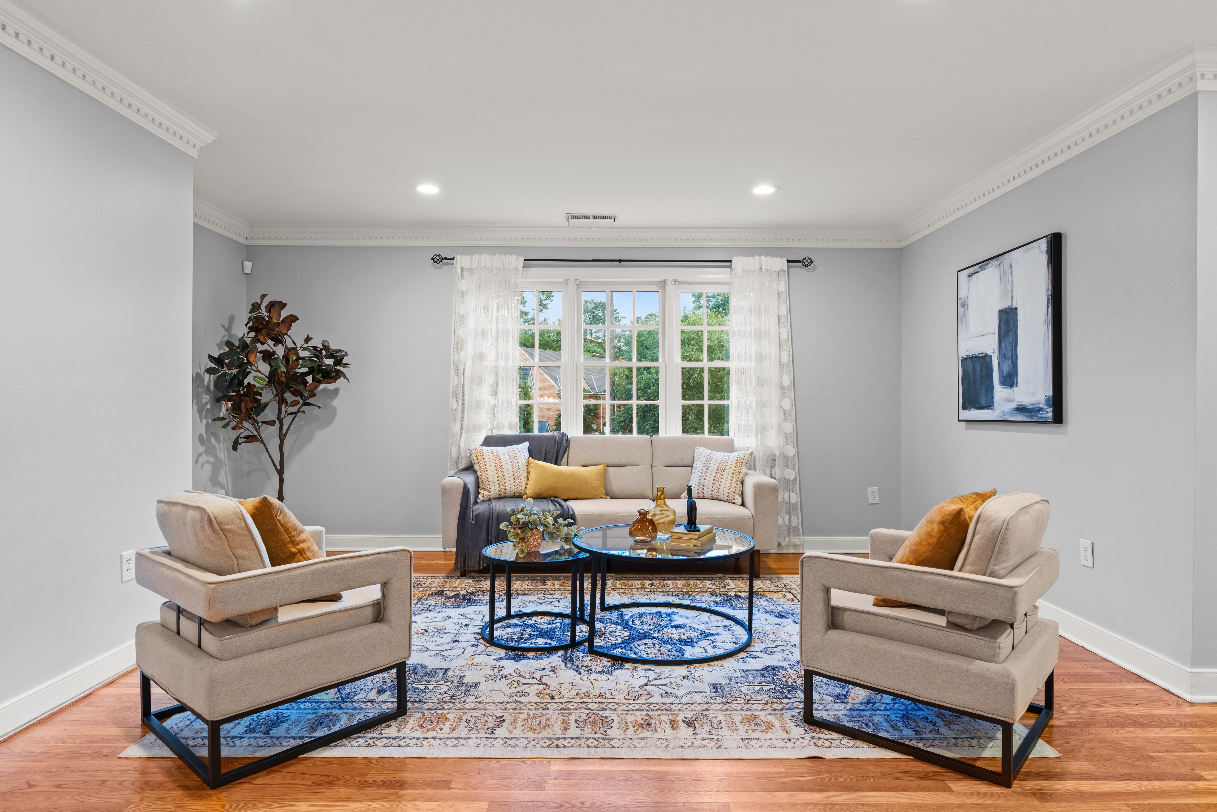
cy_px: 406
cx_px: 608
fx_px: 710
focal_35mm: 21
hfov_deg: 81.2
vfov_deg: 59.5
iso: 400
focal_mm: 21
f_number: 8
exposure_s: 1/1.25
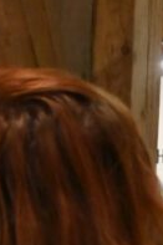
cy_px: 418
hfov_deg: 5.7
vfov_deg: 9.1
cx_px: -377
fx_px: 1483
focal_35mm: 218
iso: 10000
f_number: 5.6
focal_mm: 42
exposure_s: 1/125
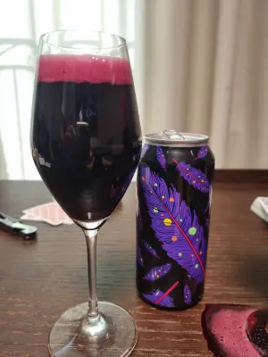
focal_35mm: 26
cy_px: 178
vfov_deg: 67.3
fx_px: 268
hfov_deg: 53.1
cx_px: 134
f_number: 1.8
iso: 200
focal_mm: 5.4
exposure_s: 1/50
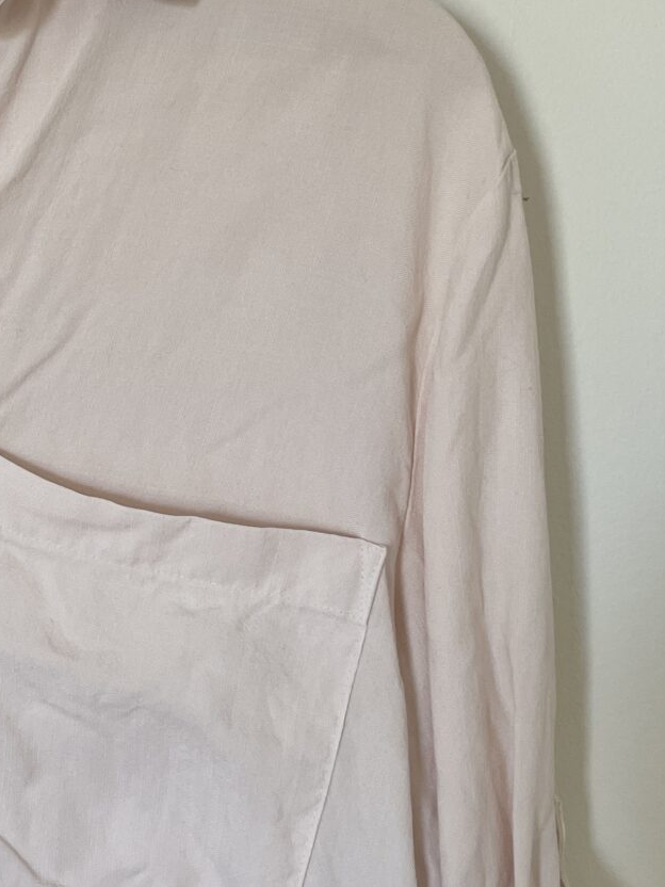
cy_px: 265
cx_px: 160
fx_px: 1639
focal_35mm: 64
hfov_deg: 22.7
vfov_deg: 30.0
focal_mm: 4.2
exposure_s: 1/121
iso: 100
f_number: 1.6
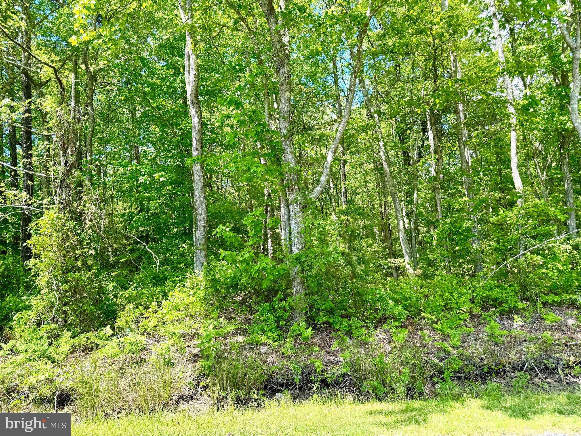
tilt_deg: +6.7
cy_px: 218
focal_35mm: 24
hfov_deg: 71.6
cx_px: 290
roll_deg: +3.2
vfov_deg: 56.8
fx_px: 403
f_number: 1.78
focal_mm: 6.76
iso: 80
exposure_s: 1/888
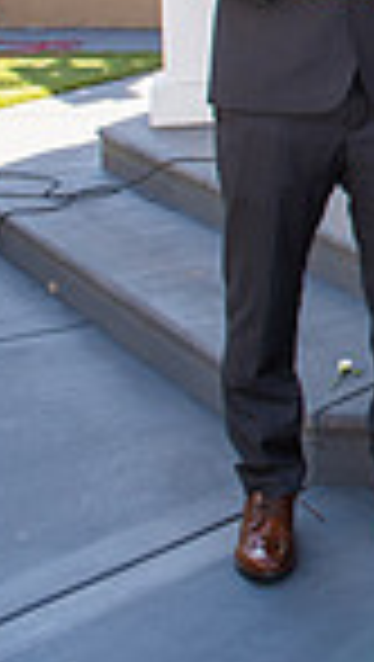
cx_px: 1059
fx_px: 1740
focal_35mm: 99
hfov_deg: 9.8
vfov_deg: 20.1
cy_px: -155
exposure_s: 1/125
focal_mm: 24
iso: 100
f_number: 5
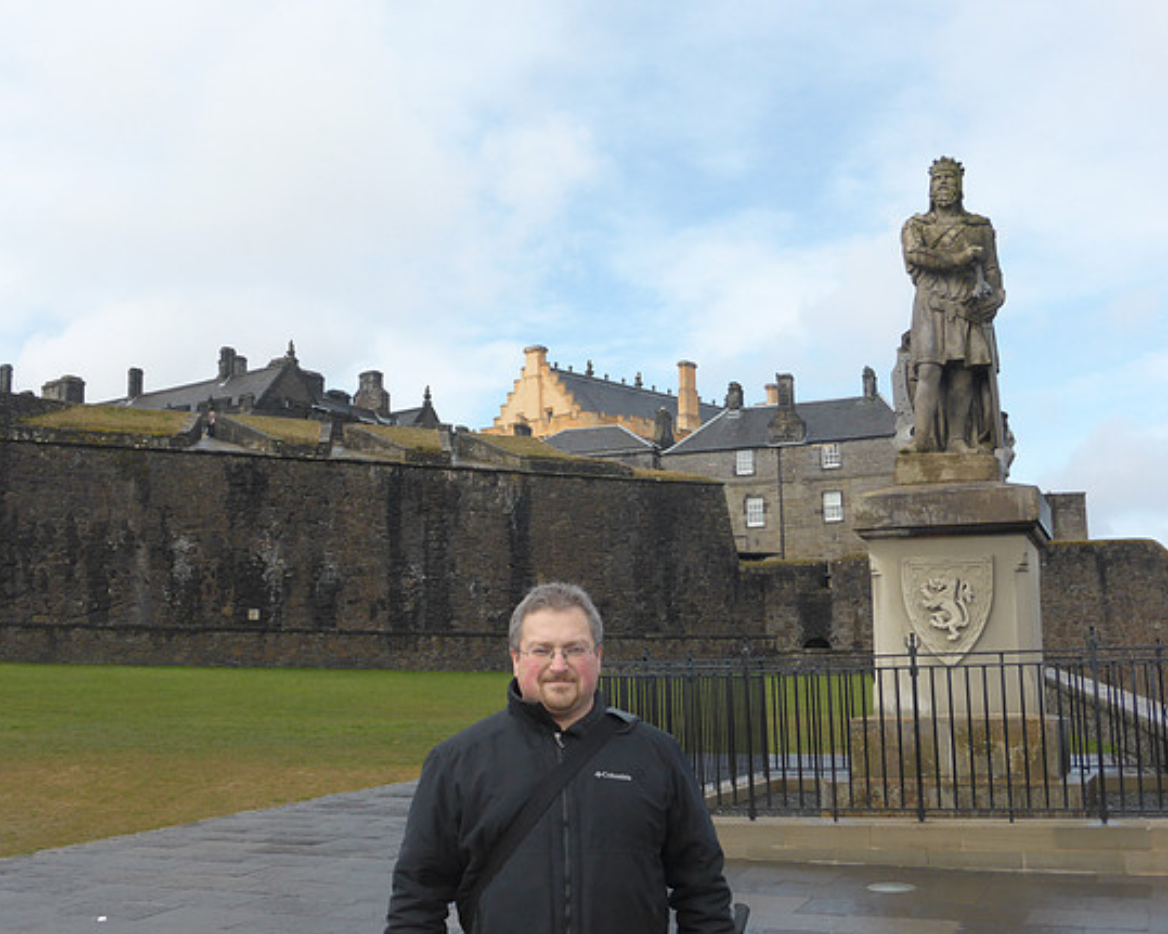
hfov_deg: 43.8
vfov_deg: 35.7
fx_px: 1452
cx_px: 563
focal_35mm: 42
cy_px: 469
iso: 100
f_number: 3.9
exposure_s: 1/800
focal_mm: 6.9
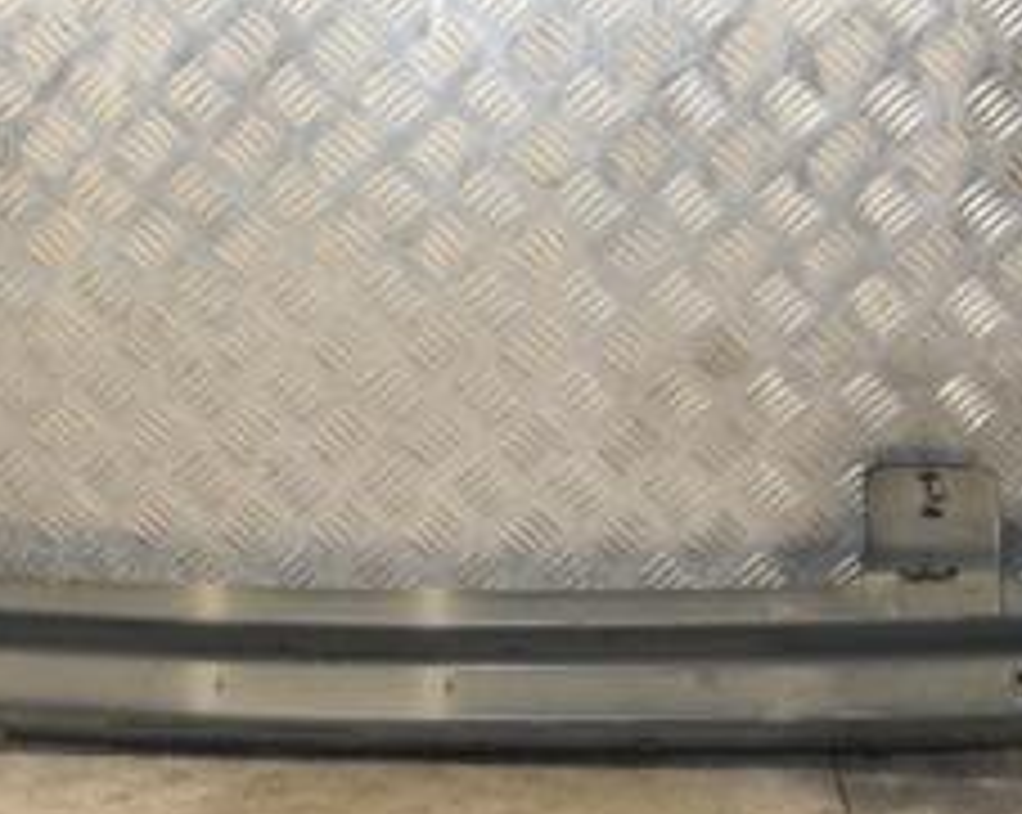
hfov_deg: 24.2
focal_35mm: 78
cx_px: 297
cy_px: 517
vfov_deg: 19.5
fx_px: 2364
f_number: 7.1
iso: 800
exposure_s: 1/200
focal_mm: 21
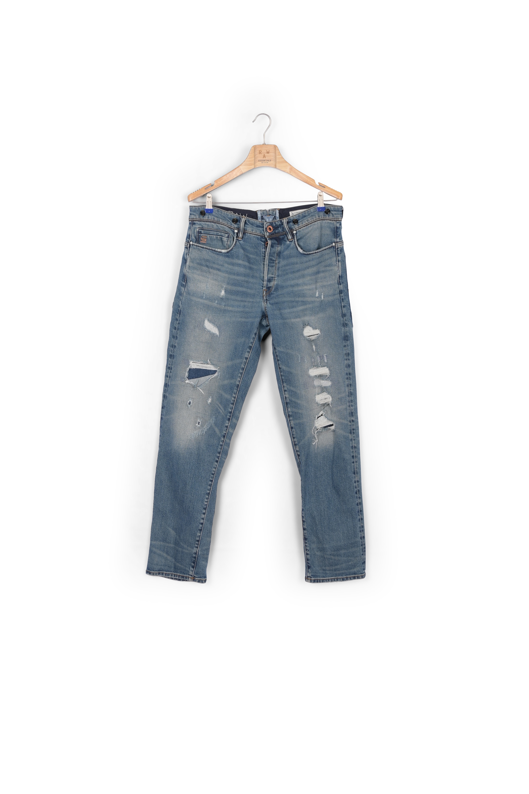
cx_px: 264
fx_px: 816
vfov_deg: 51.9
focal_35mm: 37
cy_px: 397
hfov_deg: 35.9
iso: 100
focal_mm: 37
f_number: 13
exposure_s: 1/160
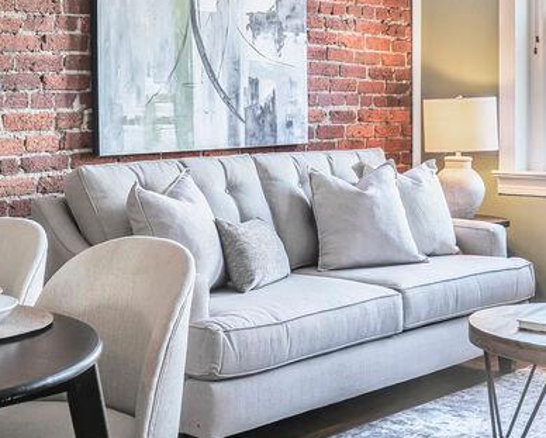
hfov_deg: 26.7
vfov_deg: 21.3
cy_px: 82
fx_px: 1148
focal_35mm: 71
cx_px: 258
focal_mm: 17
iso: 200
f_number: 8
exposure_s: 1/4
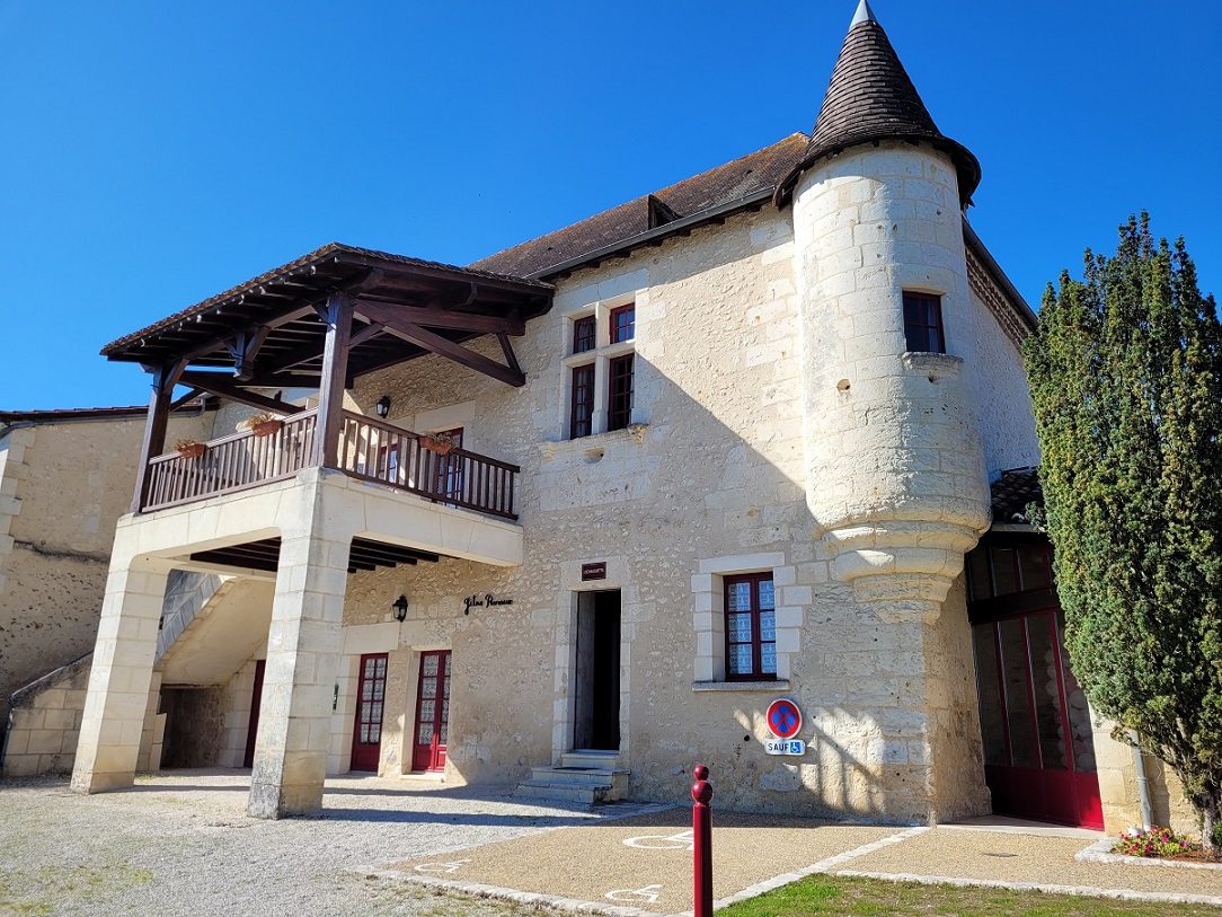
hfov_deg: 67.3
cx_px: 611
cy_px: 458
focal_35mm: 26
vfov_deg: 53.1
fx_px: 918
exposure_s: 1/1848
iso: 40
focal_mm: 5.4
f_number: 1.8
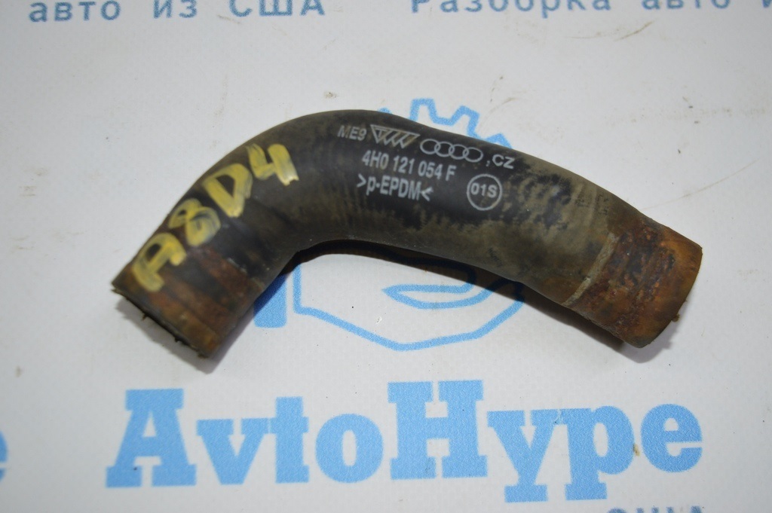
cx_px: 386
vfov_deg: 28.9
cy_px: 256
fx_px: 996
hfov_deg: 42.4
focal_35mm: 46
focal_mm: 31
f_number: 4.2
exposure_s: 1/125
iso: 360
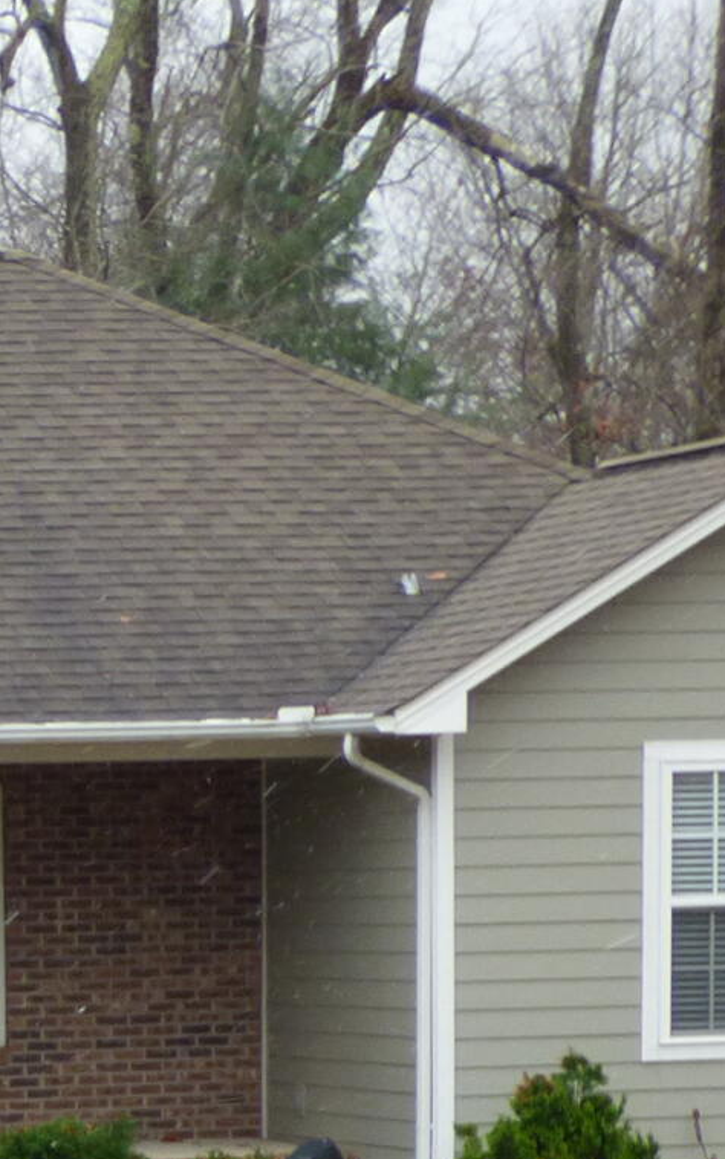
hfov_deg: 7.4
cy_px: 1667
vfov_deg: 11.7
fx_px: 5436
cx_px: -644
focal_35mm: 172
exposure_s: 1/160
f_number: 3.6
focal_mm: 7.07
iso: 100
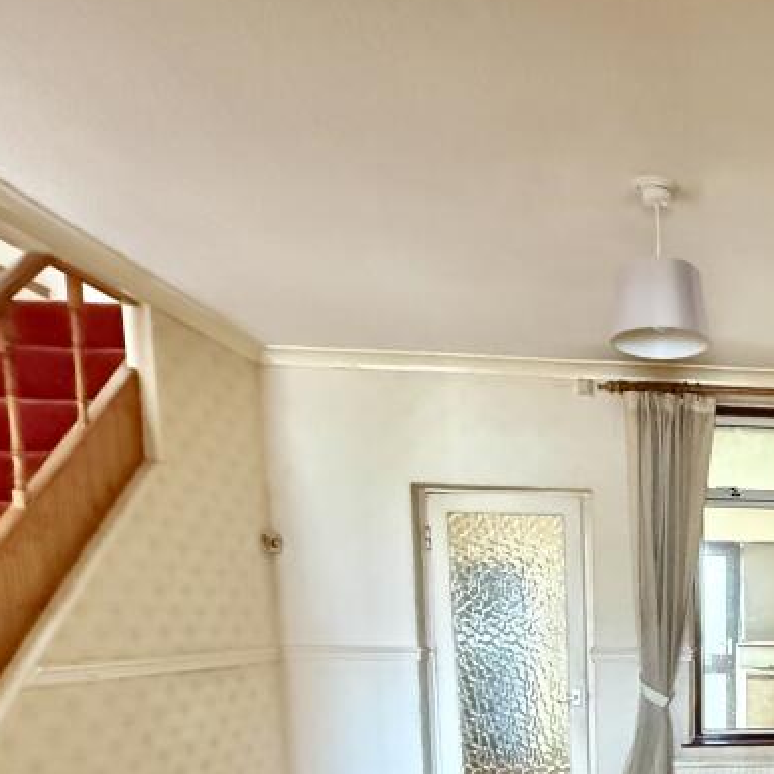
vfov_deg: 43.8
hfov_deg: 42.1
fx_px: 835
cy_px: 744
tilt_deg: -8.8
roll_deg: -0.5
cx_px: 796
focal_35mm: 33
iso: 1600
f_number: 2.2
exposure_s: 1/47
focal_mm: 2.22
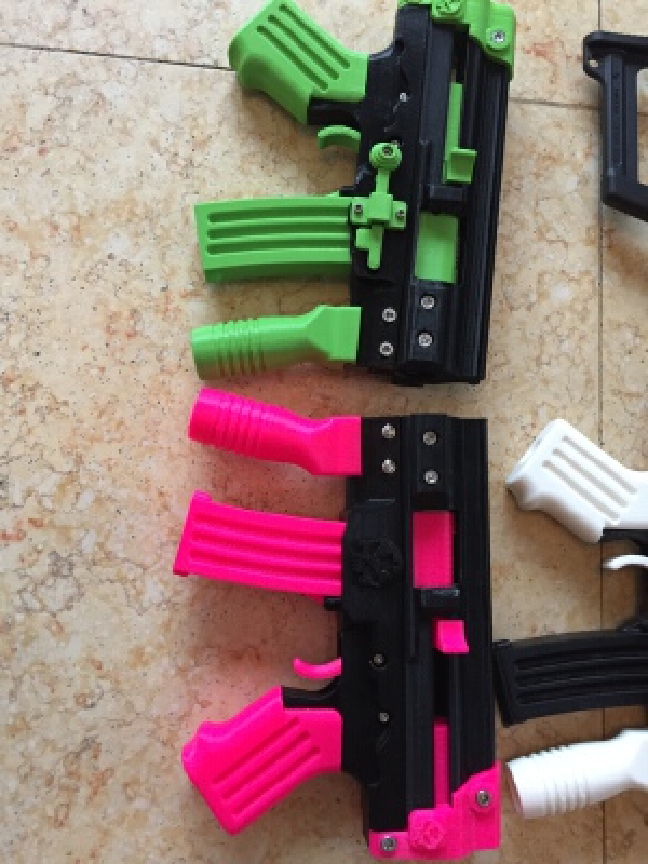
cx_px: 324
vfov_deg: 61.7
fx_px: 724
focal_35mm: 29
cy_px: 432
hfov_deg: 48.2
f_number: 2.2
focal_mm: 4.15
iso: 250
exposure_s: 1/33
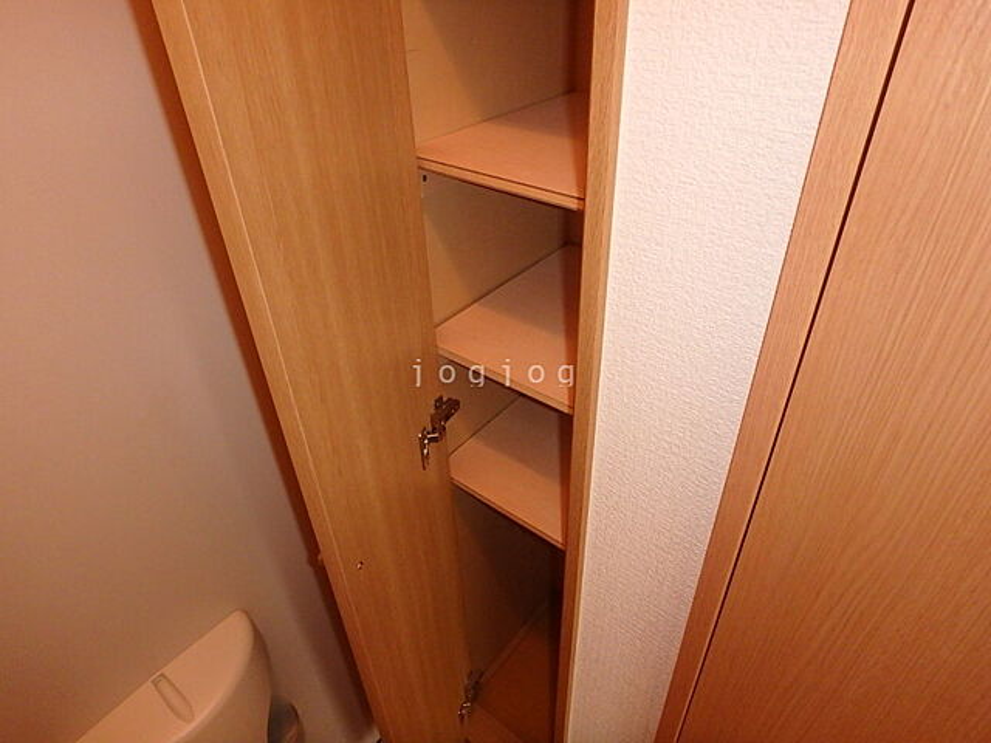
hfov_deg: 79.0
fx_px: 601
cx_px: 496
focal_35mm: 21
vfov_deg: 63.4
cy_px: 372
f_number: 3.5
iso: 400
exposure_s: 1/30
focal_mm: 3.7
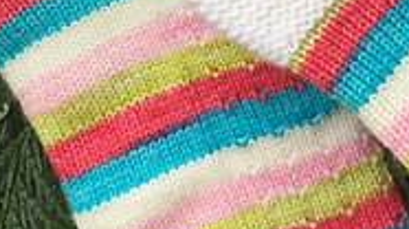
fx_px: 1180
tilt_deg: -6.7
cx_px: 394
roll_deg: -1.2
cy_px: -132
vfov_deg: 10.6
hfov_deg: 19.2
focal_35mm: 109
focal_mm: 4.15
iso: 50
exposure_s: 1/100
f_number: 2.2
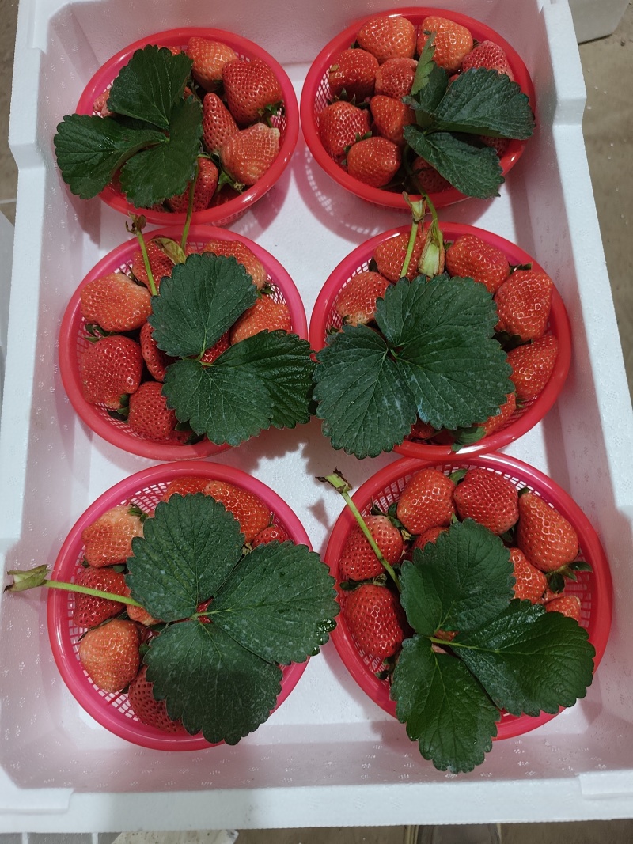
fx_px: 585
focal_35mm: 24
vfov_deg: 71.6
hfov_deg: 56.8
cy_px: 422
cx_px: 316
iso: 125
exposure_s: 1/100
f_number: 1.6
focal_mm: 5.84
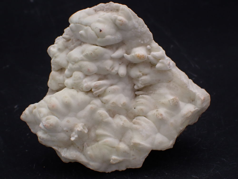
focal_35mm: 100
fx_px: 688
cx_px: 119
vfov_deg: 14.8
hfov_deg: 19.6
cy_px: 90
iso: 200
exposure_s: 1/400
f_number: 6.3
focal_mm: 18
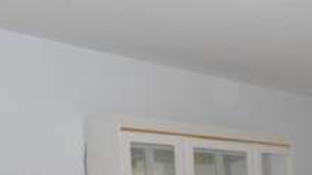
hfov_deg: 31.4
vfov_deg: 17.3
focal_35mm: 63
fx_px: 521
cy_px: 255
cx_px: 296
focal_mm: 4.6
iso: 250
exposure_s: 1/25
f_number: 3.5
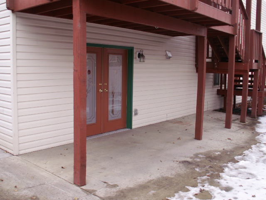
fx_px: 269
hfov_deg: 52.6
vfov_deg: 40.7
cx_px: 133
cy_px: 100
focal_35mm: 35
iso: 50
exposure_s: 1/40
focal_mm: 5.86
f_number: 2.8
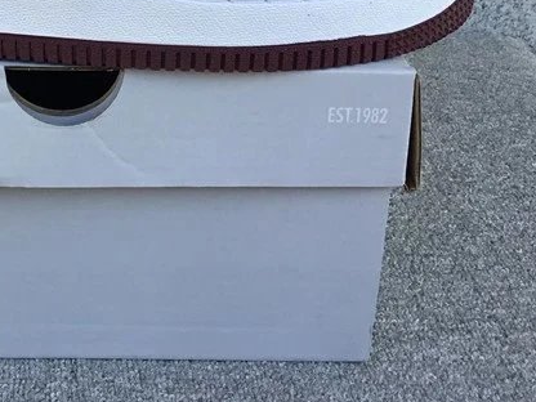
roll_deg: -0.2
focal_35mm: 67
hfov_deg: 28.1
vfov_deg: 21.1
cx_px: 75
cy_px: -15
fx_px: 1037
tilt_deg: -18.7
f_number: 2.4
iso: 25
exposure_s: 1/322
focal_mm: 3.3
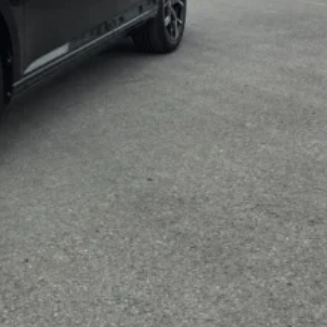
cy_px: 15
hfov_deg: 22.4
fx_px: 759
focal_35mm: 71
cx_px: -65
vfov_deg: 23.5
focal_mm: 6.25
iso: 80
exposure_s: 1/4539
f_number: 1.7
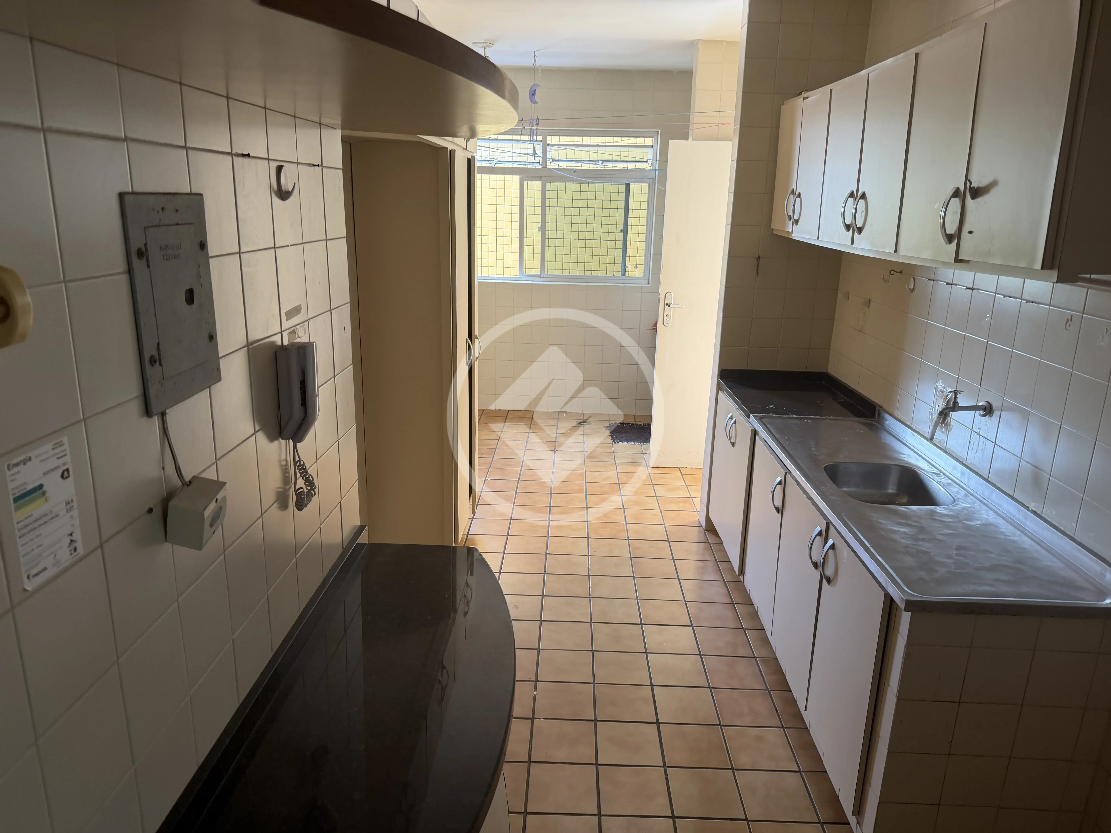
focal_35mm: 24
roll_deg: -0.9
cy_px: 416
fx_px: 770
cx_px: 556
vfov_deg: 56.8
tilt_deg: -15.2
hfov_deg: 71.6
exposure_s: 1/98
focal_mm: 6.76
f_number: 1.78
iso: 200
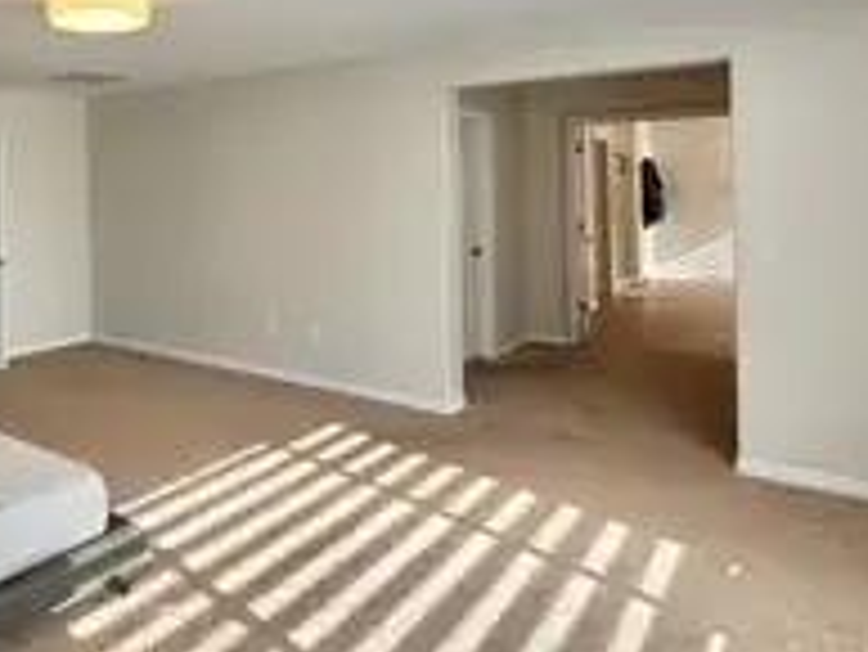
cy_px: 180
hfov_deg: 58.3
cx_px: 211
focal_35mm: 29
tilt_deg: +0.7
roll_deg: +1.0
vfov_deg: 46.9
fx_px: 728
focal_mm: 2.22
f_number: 2.2
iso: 64
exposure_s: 1/120
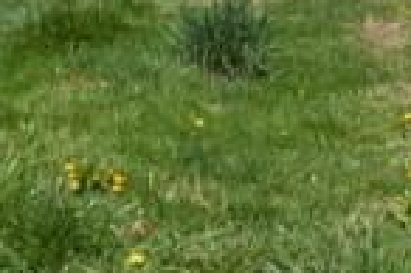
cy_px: -191
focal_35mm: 140
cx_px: 428
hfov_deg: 14.4
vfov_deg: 9.4
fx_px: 1597
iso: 100
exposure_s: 1/500
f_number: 5.2
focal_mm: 6.8
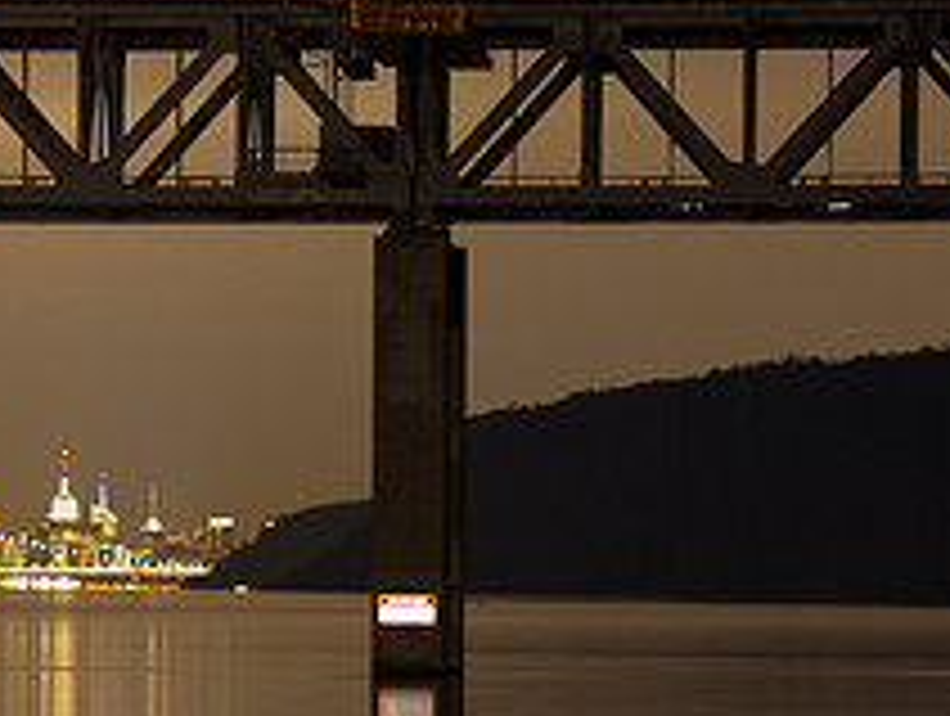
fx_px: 14158
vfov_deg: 2.9
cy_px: 477
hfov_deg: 3.8
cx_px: -54
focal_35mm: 515
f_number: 5.6
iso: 125
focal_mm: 130
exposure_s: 30
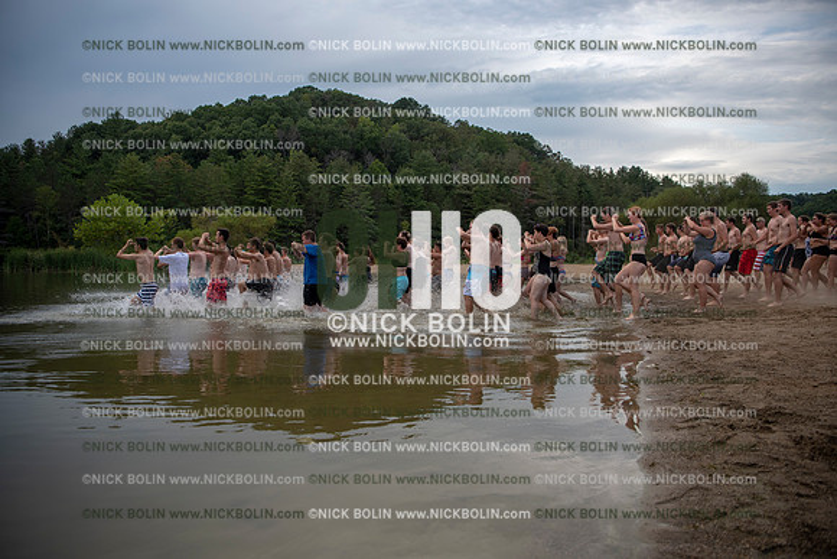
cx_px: 418
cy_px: 280
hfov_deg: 63.6
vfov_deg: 45.0
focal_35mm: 29
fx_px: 674
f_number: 3.2
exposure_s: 1/800
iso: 160
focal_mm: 29
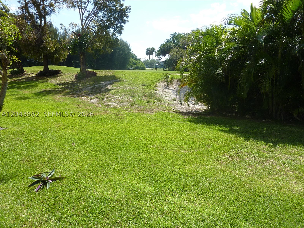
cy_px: 114
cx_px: 152
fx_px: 220
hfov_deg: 69.4
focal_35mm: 25
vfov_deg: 54.9
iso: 80
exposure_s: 1/500
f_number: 4
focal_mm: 4.1
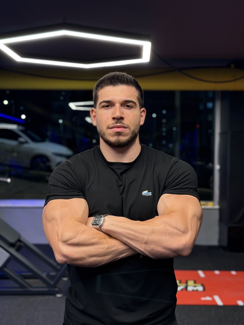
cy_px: 162
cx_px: 122
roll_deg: -0.5
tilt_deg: -2.2
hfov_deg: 30.3
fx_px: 451
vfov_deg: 39.7
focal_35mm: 48
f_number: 1.78
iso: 250
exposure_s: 1/50
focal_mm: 6.76
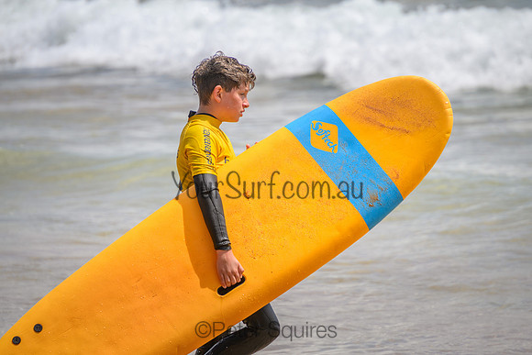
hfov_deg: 5.0
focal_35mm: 416
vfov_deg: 3.3
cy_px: 181
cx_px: 277
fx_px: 6151
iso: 450
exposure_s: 1/2000
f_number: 5.6
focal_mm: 400
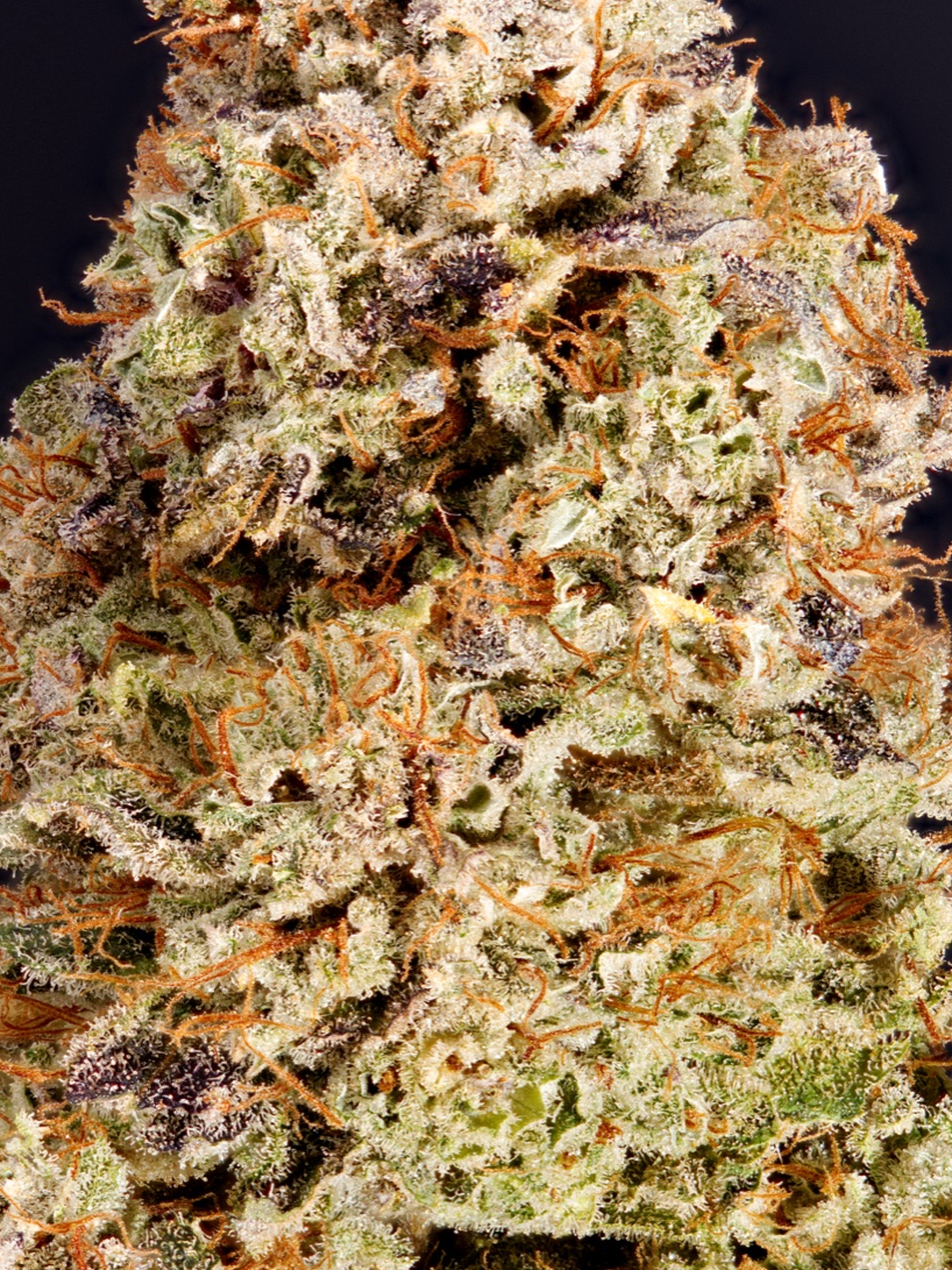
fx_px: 7262
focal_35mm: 198
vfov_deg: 10.0
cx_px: 418
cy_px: 711
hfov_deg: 7.5
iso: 100
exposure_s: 1/200
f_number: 2.8
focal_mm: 60
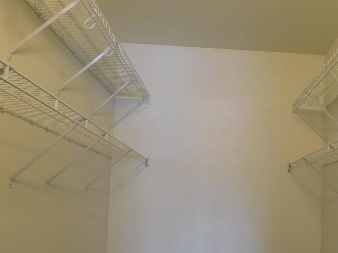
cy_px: 189
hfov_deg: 48.9
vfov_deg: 37.7
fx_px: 361
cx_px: 236
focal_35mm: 37
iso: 160
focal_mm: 4
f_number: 3
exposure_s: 1/30
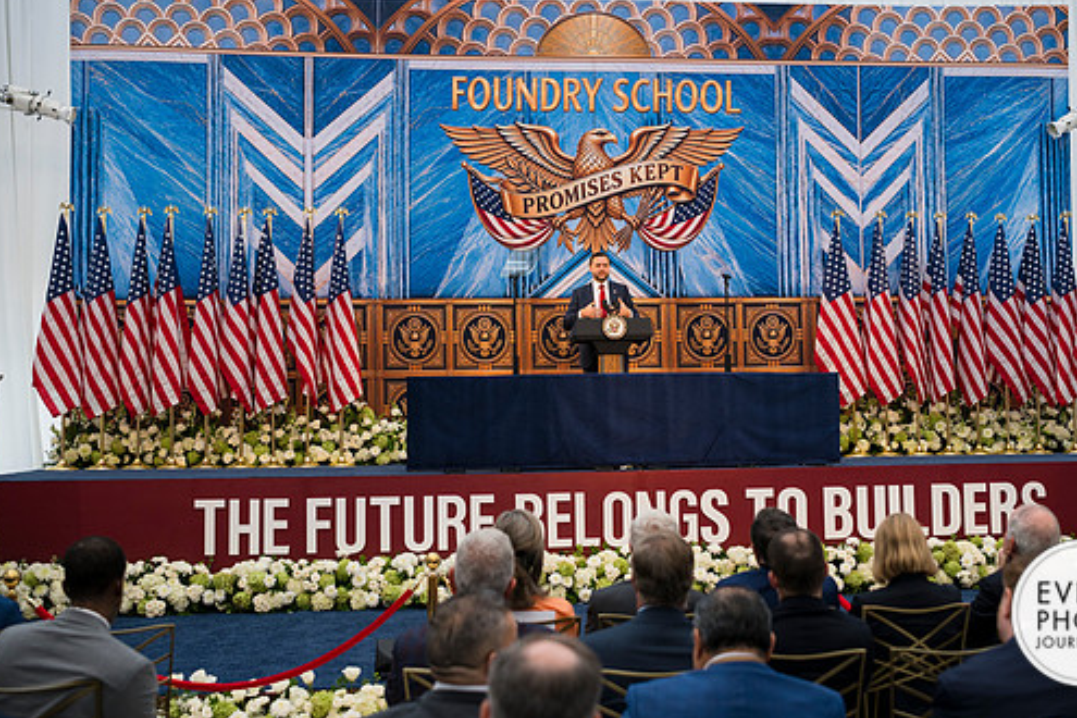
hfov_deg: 47.3
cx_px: 601
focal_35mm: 41
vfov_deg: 32.6
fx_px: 1226
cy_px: 336
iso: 320
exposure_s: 1/320
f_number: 2.8
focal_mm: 35
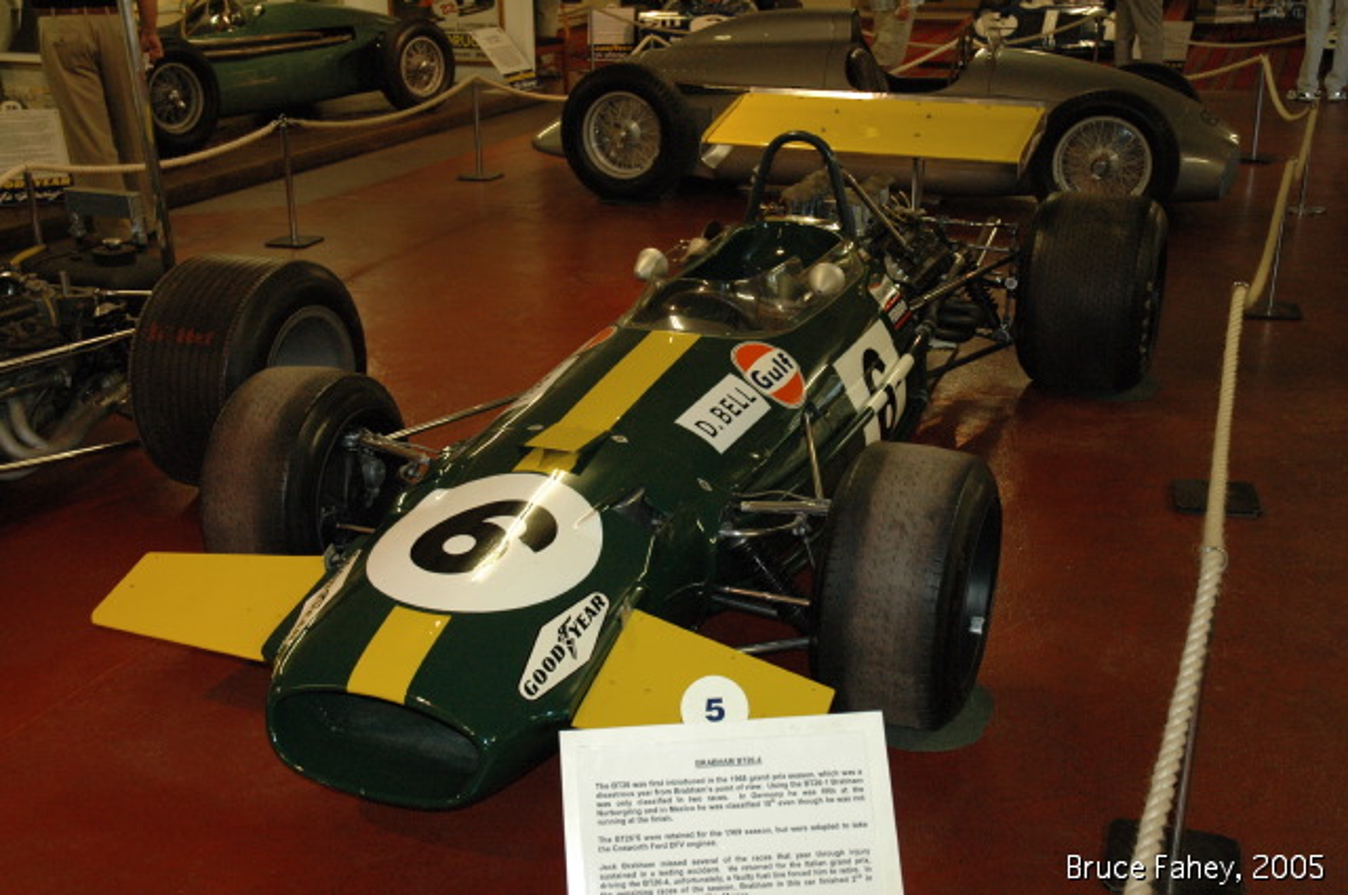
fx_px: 1515
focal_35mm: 40
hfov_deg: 48.0
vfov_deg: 32.9
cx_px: 674
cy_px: 448
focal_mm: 27
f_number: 4
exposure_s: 1/60
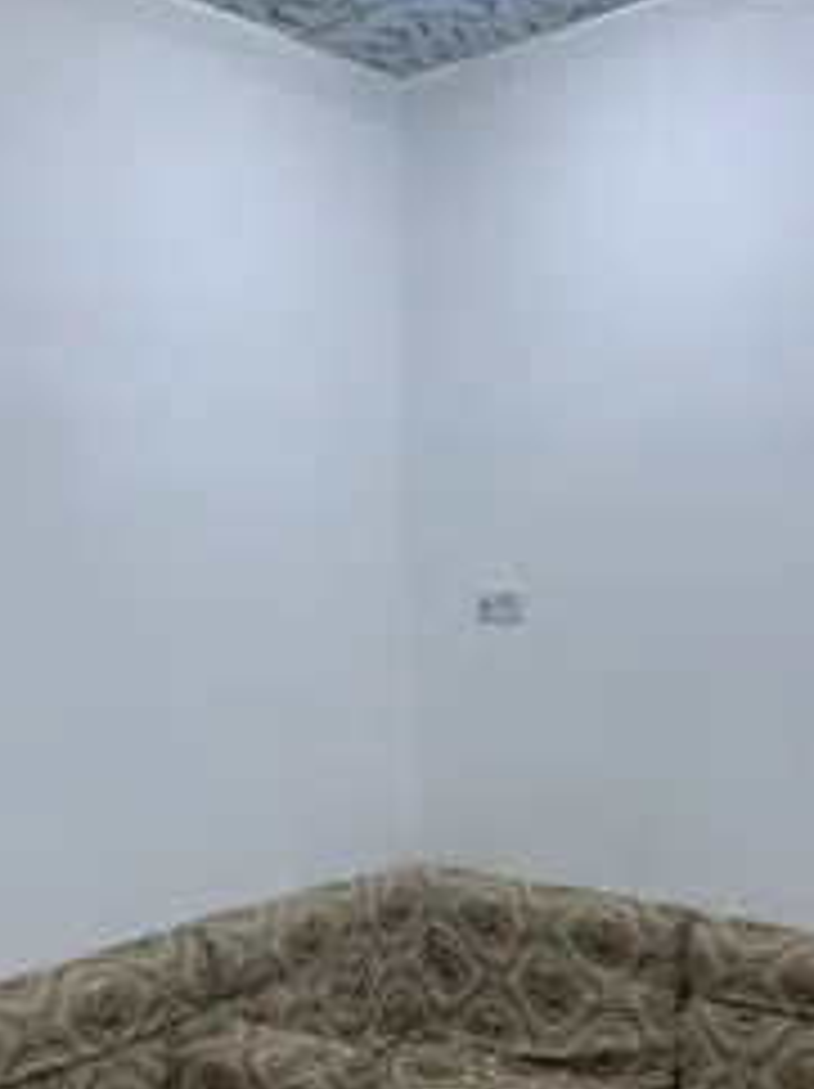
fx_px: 1351
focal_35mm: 43
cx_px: 378
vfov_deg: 43.7
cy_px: 634
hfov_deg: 33.5
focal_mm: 4.25
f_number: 1.8
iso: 64
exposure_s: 1/121
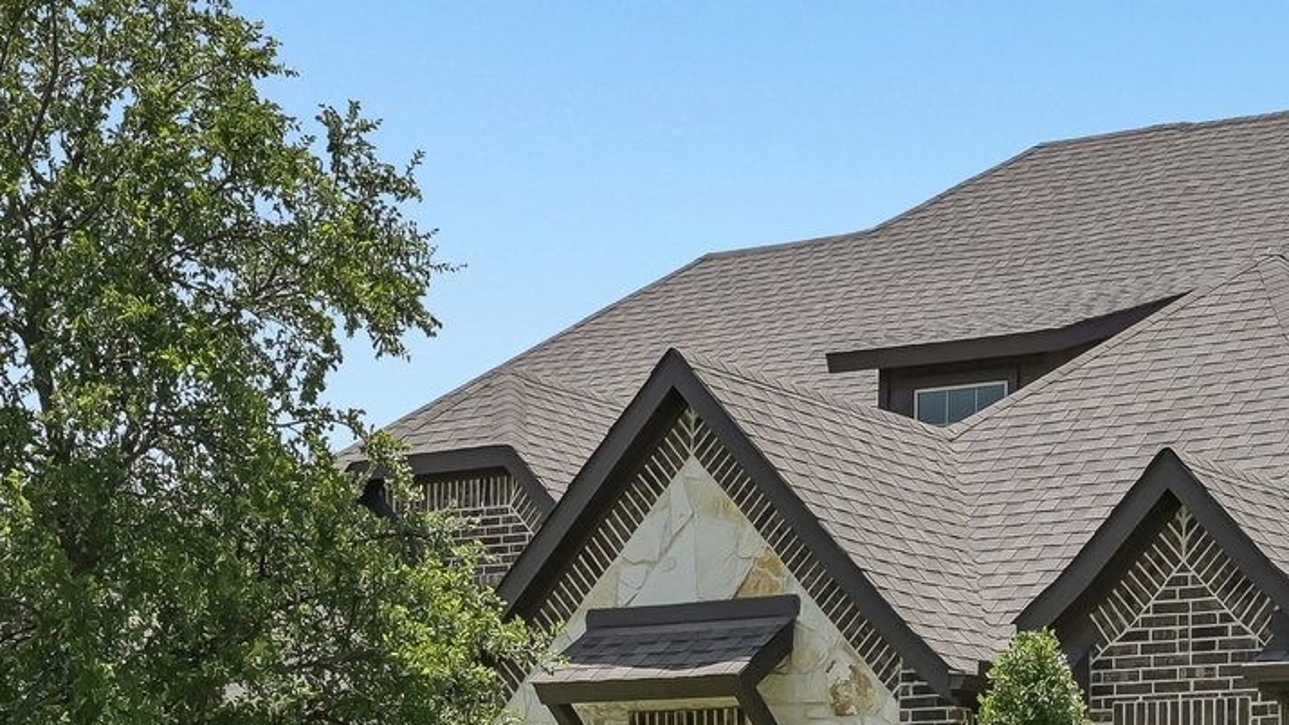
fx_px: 3076
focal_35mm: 90
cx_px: 1206
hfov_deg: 23.0
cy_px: 780
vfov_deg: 13.2
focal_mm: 30
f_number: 8
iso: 400
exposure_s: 1/1000
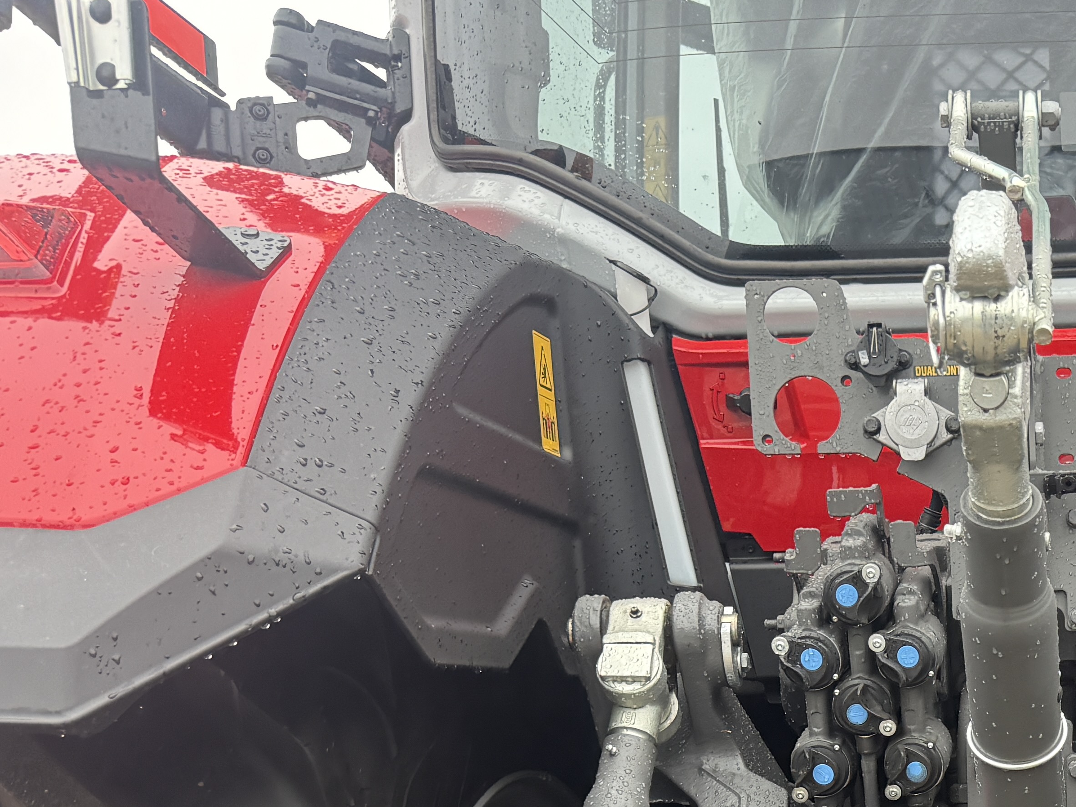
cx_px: 1067
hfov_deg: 30.9
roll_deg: +2.4
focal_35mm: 58
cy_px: 957
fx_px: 1803
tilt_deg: -9.1
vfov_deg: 23.2
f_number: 1.78
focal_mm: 6.76
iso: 125
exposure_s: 1/176
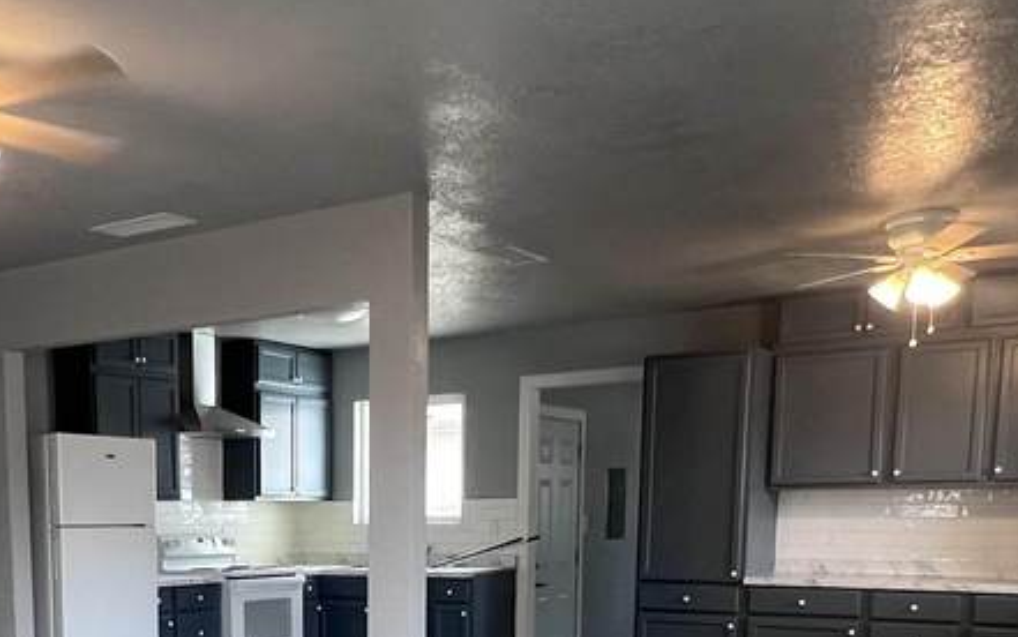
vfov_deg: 29.1
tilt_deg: -8.8
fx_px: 1110
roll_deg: +2.4
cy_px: 690
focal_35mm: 40
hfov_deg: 47.5
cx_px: 259
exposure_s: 1/120
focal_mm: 1.57
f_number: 1.8
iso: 250
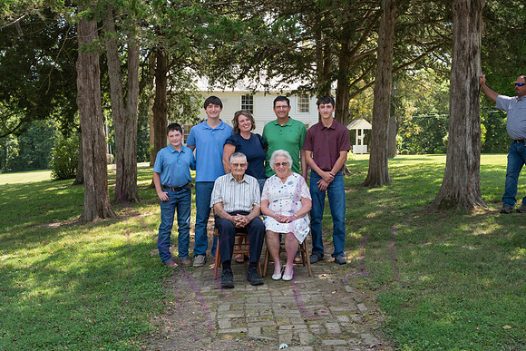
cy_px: 176
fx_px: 555
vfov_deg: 35.1
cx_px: 263
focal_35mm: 38
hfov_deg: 50.7
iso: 400
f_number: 8
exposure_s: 1/160
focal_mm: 38
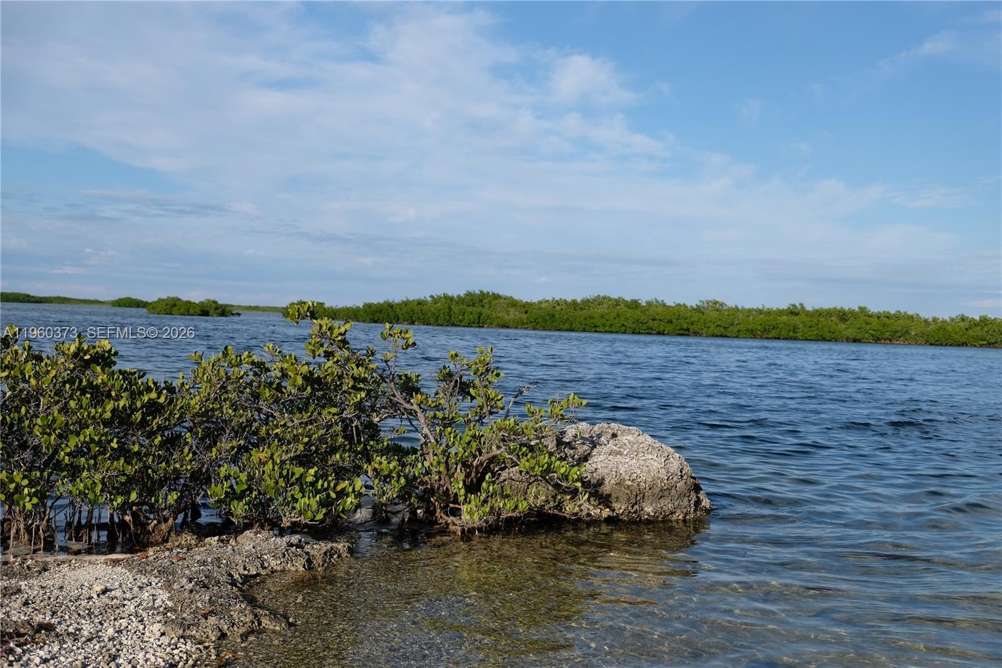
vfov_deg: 33.4
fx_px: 1113
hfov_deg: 48.5
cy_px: 334
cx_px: 501
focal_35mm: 40
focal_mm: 26.5
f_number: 3.2
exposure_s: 1/3200
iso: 200
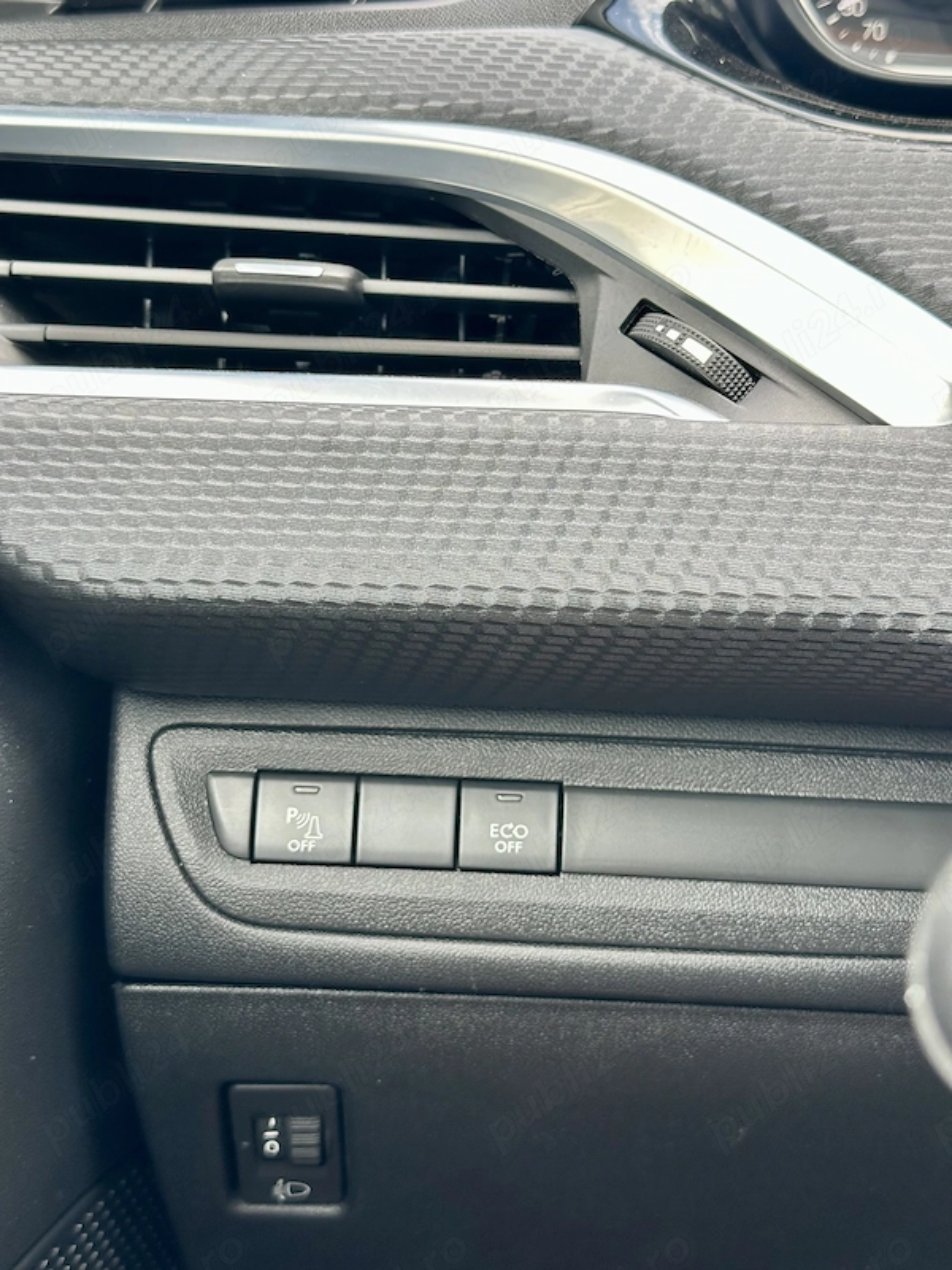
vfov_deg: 39.7
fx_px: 1760
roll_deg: -3.5
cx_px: 476
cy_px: 635
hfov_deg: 30.3
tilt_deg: -17.5
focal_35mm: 48
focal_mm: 6.86
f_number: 1.78
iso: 64
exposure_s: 1/121
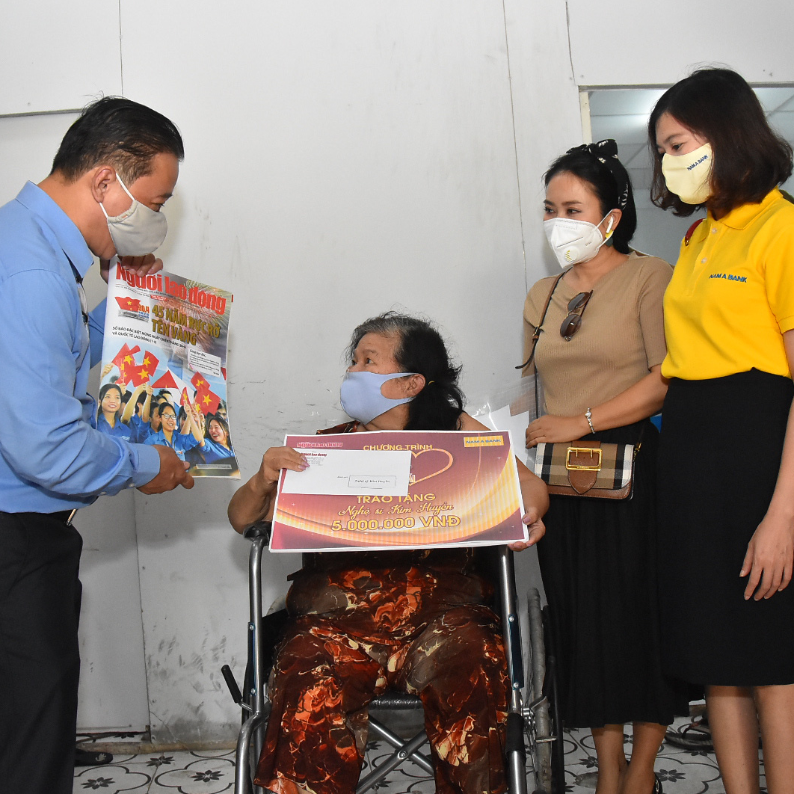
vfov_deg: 47.2
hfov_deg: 47.2
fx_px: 908
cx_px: 398
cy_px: 396
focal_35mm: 35
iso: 3200
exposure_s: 1/200
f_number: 3.5
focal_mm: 18
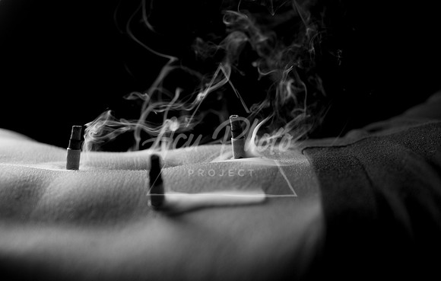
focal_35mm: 55
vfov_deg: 24.0
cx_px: 223
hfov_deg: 37.0
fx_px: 659
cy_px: 144
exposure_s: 1/320
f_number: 4
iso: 800
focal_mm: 50
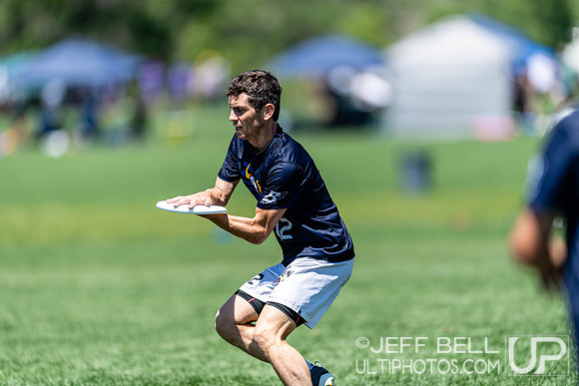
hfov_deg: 5.2
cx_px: 290
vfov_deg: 3.4
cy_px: 193
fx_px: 6435
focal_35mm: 400
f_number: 2.8
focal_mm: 400
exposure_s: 1/1250
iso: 100
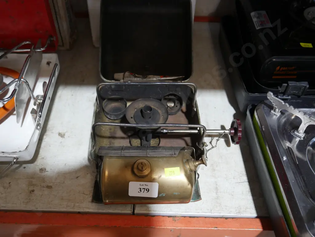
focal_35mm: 32
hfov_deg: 56.8
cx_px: 158
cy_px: 118
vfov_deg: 44.2
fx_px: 291
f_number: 3.6
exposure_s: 1/60
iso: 500
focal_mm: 16
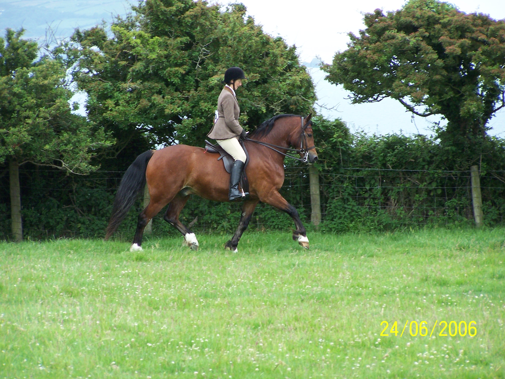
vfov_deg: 5.8
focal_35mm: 258
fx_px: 3764
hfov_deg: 7.7
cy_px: 190
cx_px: 252
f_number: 3.6
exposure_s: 1/350
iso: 140
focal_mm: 42.8
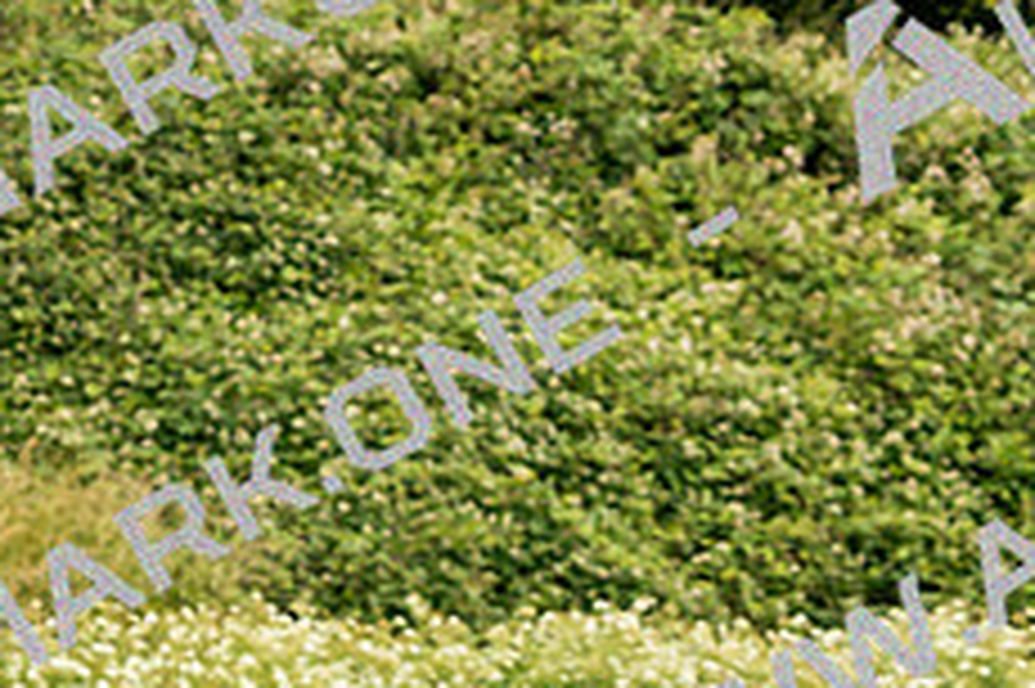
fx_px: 41857
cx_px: 1094
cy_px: 861
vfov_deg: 0.9
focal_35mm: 1457
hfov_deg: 1.4
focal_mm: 385
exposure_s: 1/2000
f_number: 6.3
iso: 400
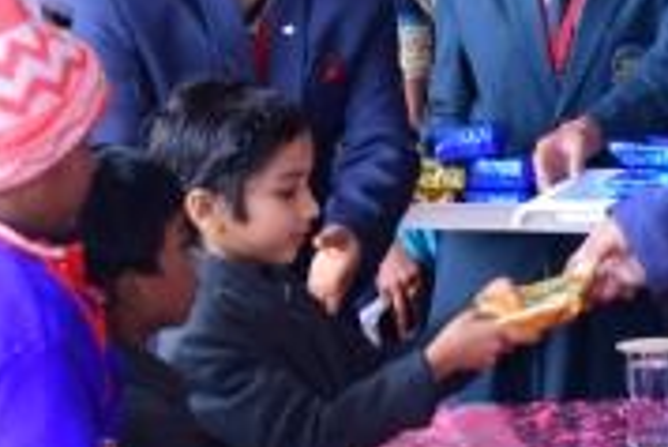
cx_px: 706
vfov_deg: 7.6
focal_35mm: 181
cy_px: 43
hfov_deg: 11.2
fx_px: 3361
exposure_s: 1/60
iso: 500
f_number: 4.5
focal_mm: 48
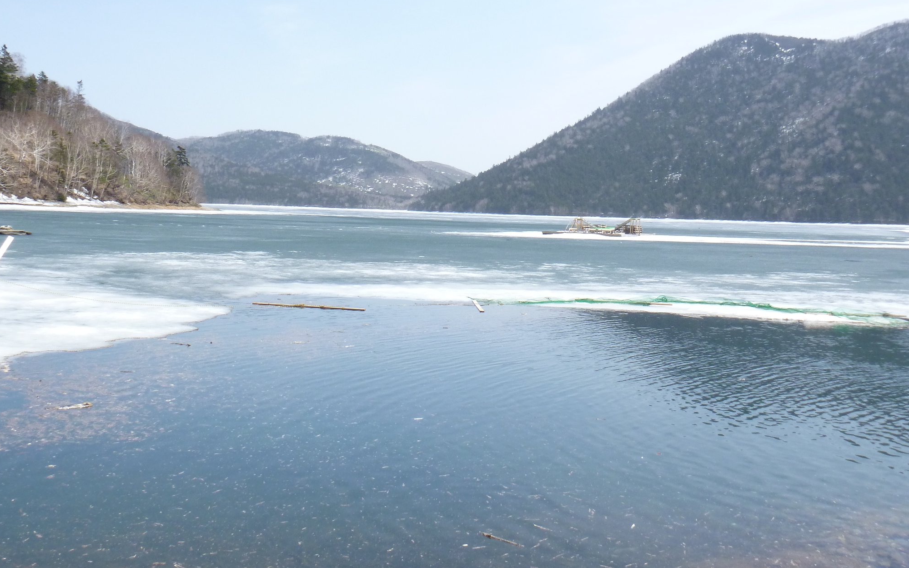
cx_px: 446
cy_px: 224
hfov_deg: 51.5
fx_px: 942
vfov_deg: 33.5
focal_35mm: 38
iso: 200
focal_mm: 6.3
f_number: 5.6
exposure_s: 1/500
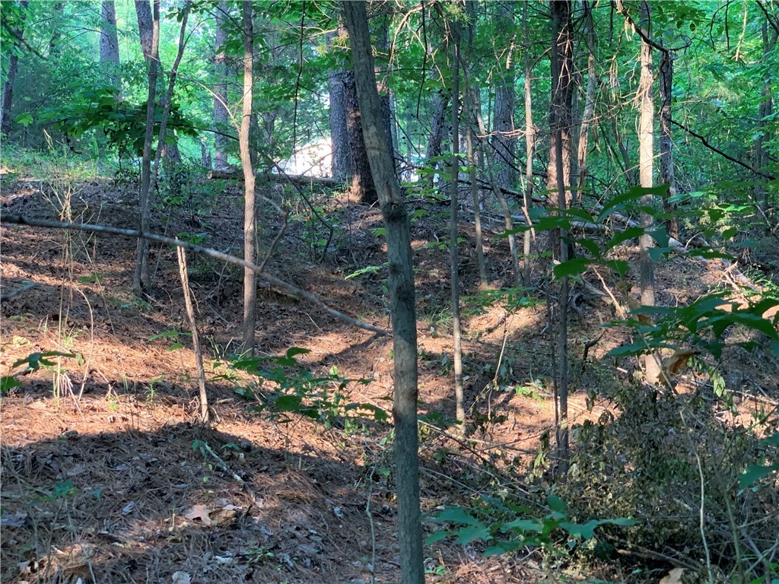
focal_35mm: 52
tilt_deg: +4.5
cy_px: 292
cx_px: 390
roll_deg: +0.8
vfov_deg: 28.0
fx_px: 1170
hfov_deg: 36.8
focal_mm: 6
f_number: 2.4
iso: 160
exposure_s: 1/60
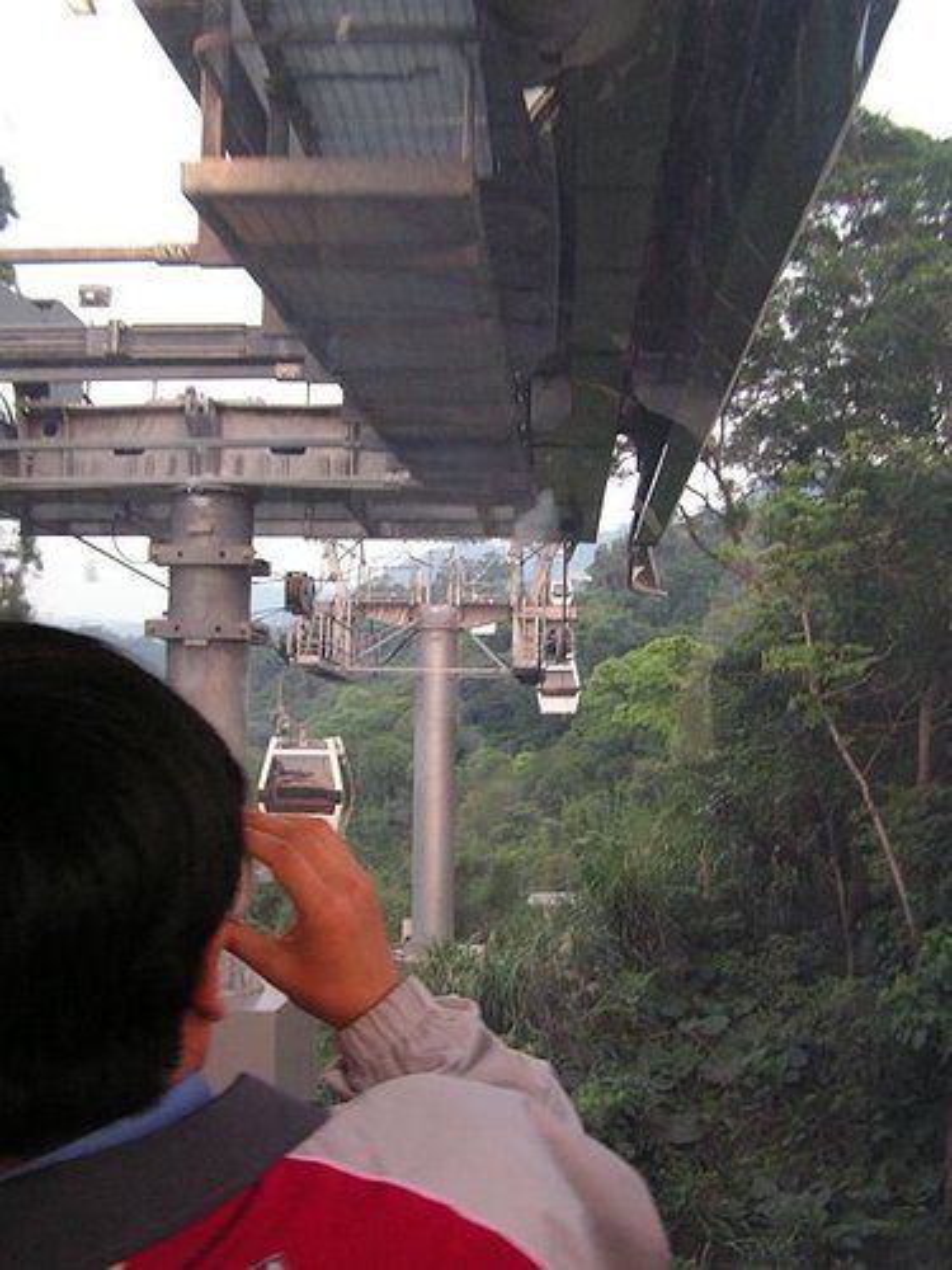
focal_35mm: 38
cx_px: 476
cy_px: 635
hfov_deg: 37.7
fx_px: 1393
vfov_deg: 49.0
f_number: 2.8
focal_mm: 6.3
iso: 200
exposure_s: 1/20
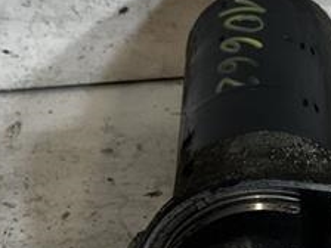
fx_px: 1310
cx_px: 269
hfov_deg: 14.3
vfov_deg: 10.8
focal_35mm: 137
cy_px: 173
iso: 64
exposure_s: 1/100
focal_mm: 6.86
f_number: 1.78
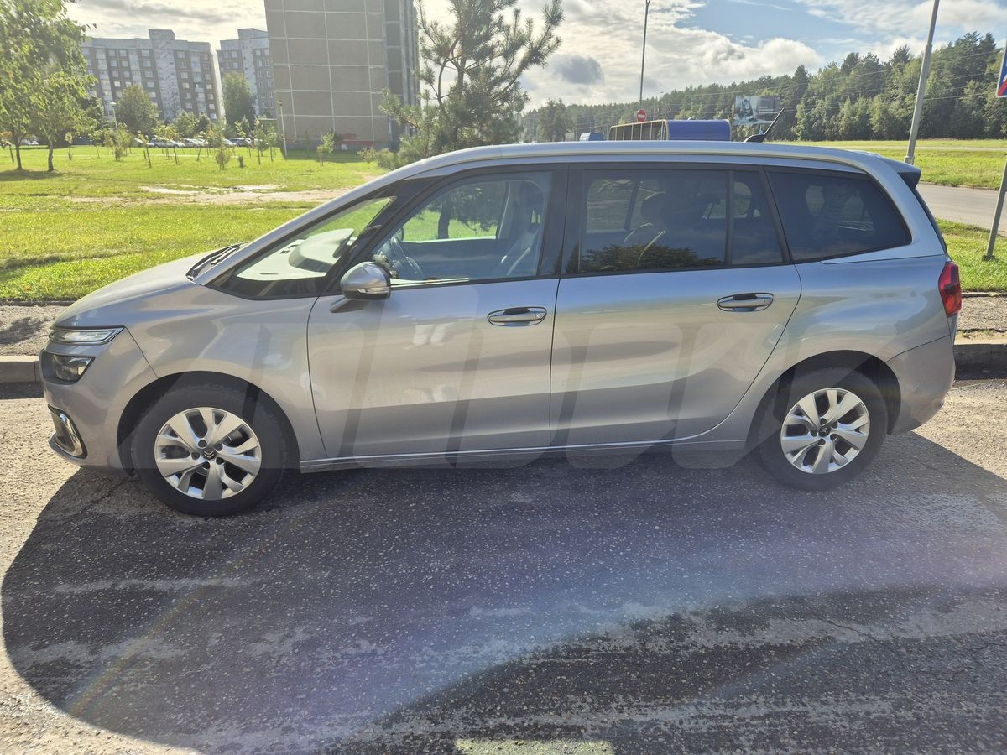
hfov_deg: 73.9
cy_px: 378
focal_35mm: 23
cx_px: 504
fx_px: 669
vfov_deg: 58.9
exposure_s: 1/1968
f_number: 1.8
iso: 25
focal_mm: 5.4
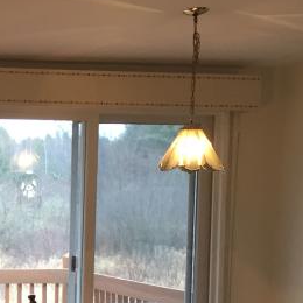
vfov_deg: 17.1
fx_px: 1000
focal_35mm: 101
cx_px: -153
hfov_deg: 15.8
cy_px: 248
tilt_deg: -3.7
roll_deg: +0.2
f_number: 2.2
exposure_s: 1/30
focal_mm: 4.15
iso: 80
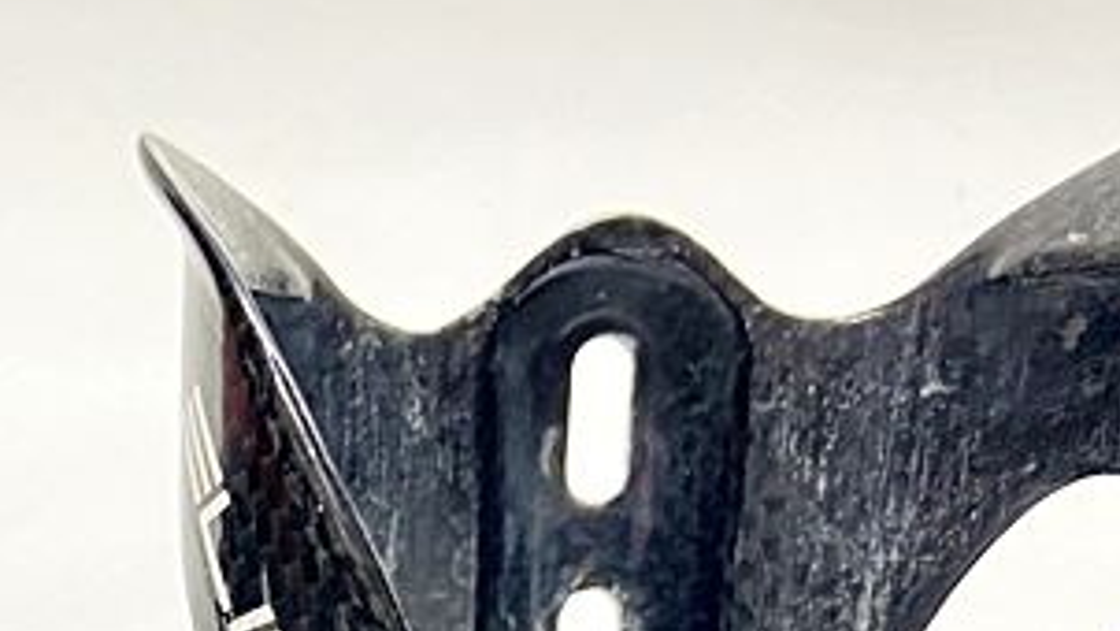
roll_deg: -0.4
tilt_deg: -8.8
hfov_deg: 26.7
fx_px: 2228
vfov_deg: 14.8
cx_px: -4
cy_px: 995
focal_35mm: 75
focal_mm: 4.25
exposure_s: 1/50
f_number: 1.8
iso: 125
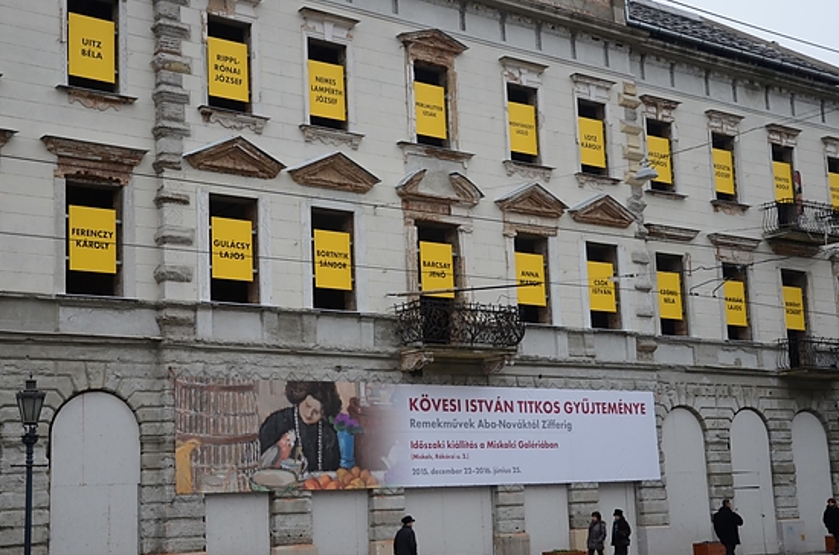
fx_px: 1256
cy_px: 295
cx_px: 413
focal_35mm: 54
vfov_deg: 24.9
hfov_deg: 36.9
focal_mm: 30
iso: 400
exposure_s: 1/350
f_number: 4.2
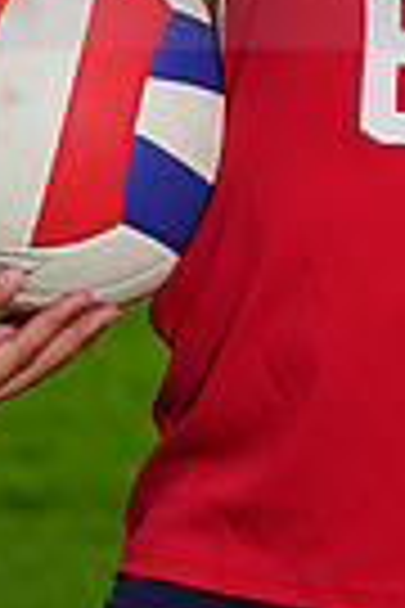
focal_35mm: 802
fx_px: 13533
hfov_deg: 1.7
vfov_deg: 2.6
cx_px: 448
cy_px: -95
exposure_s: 1/250
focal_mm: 187
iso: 160
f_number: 9
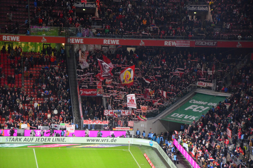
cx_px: 126
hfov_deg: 13.1
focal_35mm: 158
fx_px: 1105
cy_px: 84
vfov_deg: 8.7
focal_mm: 105
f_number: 5.6
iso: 2000
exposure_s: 1/125
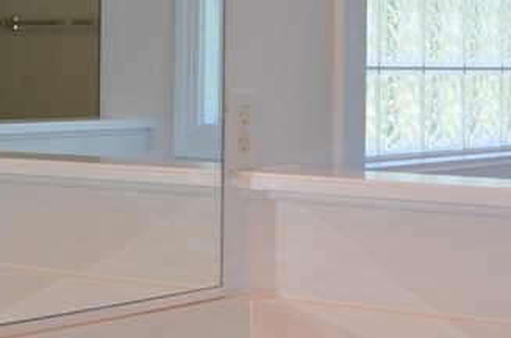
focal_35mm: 120
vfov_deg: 11.3
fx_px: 1698
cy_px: 51
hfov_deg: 17.1
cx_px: 188
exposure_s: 1/125
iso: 220
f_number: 4
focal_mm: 24
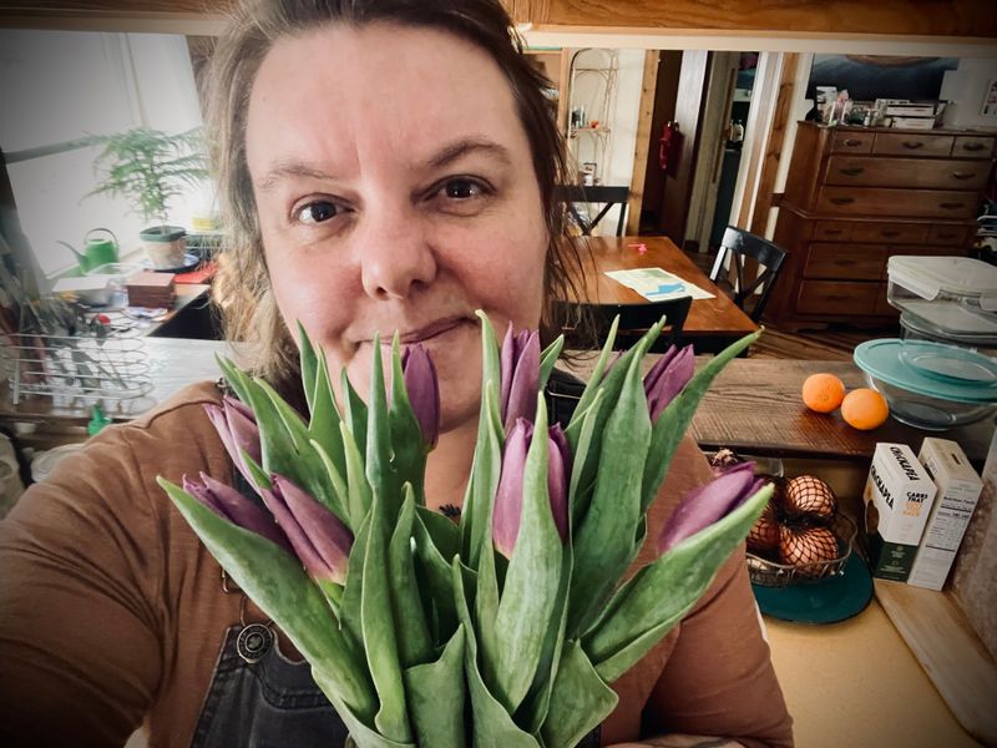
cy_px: 374
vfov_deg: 58.9
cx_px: 498
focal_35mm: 23
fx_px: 662
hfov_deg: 73.9
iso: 500
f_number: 2.2
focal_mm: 2.71
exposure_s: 1/30
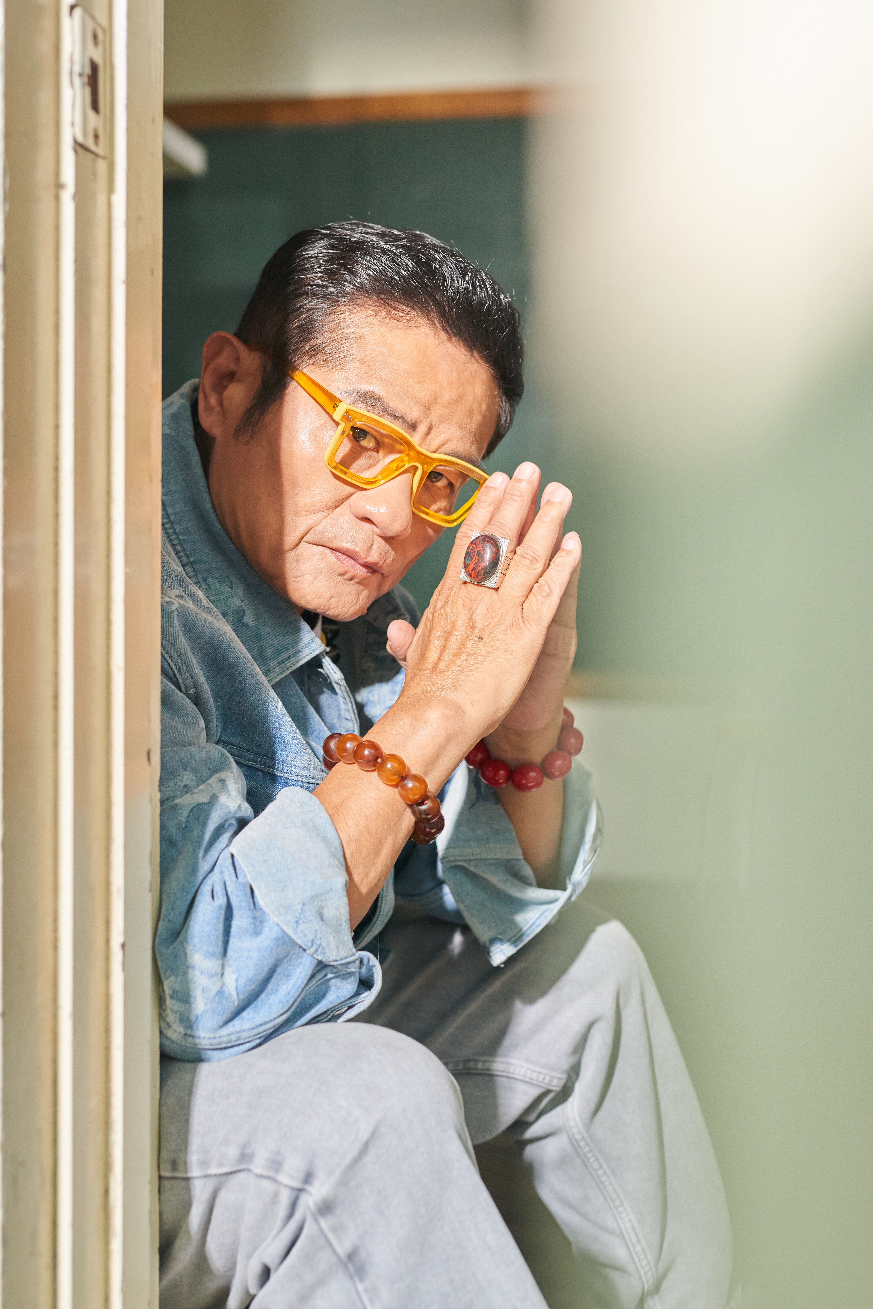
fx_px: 1817
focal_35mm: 50
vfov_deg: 39.6
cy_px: 654
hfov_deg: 27.0
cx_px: 436
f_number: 4
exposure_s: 1/200
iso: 1250
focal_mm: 50
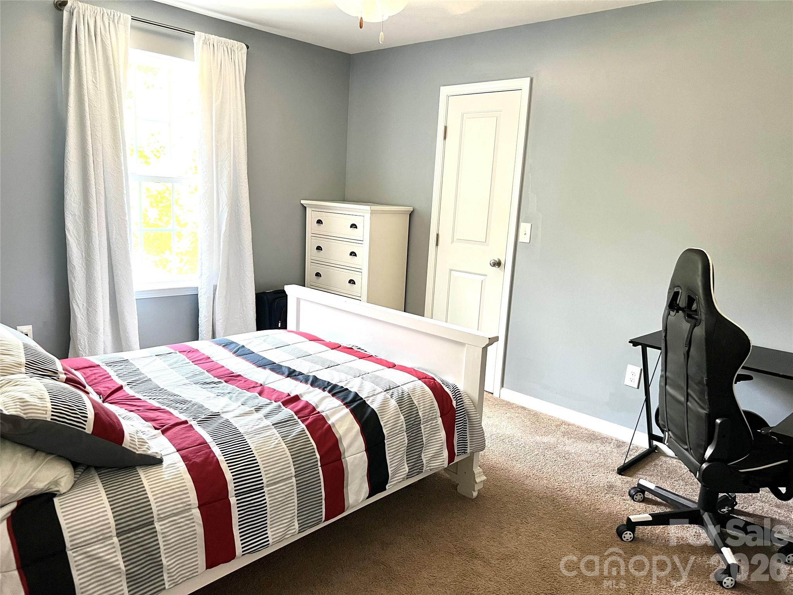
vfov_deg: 53.1
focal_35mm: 26
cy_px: 298
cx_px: 396
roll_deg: -3.1
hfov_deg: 67.3
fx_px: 596
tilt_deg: -10.6
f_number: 1.5
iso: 160
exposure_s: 1/60
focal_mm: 5.7
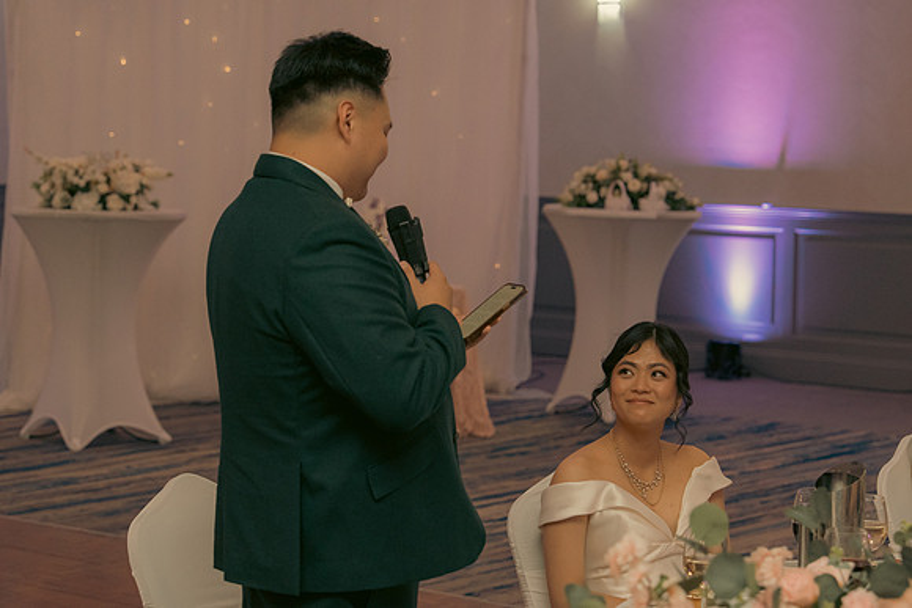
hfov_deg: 21.2
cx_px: 456
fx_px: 2432
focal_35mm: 96
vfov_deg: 14.3
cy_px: 304
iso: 2500
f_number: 3.5
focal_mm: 64
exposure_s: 1/160
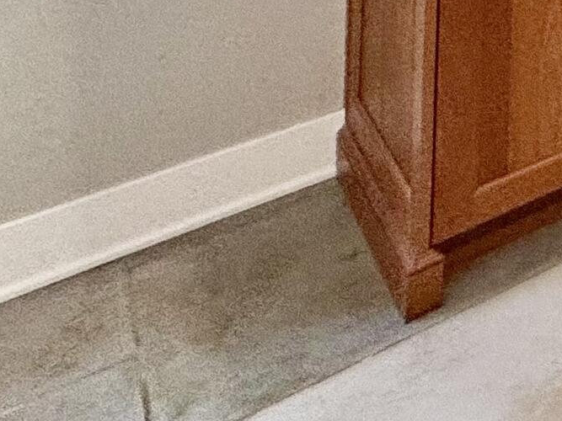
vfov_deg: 15.7
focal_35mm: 63
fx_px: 1023
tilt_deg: +1.2
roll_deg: -0.7
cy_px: -518
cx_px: 1249
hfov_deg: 16.8
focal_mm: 2.22
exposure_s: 1/120
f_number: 2.2
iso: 160
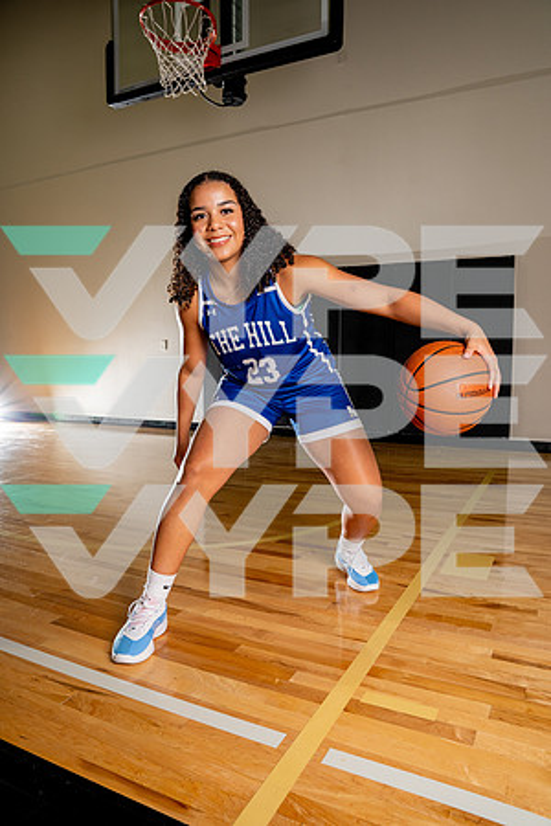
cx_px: 276
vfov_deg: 73.7
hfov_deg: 53.1
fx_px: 551
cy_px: 413
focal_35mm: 24
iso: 640
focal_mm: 24
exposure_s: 1/200
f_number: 7.1
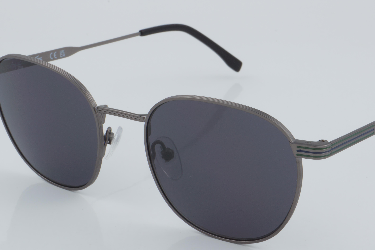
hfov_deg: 20.0
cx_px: 232
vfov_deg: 13.4
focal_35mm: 102
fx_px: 1062
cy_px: 131
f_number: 32
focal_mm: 50
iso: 100
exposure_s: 1/4
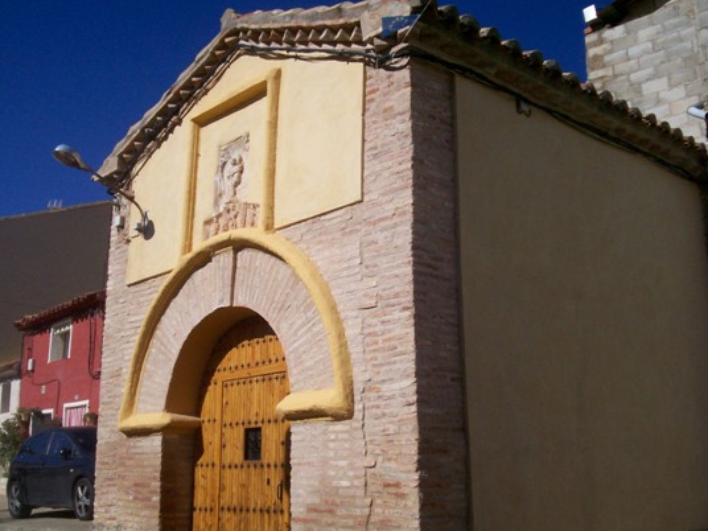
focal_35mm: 43
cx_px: 345
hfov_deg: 43.8
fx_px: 879
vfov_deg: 33.5
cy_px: 301
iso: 100
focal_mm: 5.9
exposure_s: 1/1701
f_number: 4.5
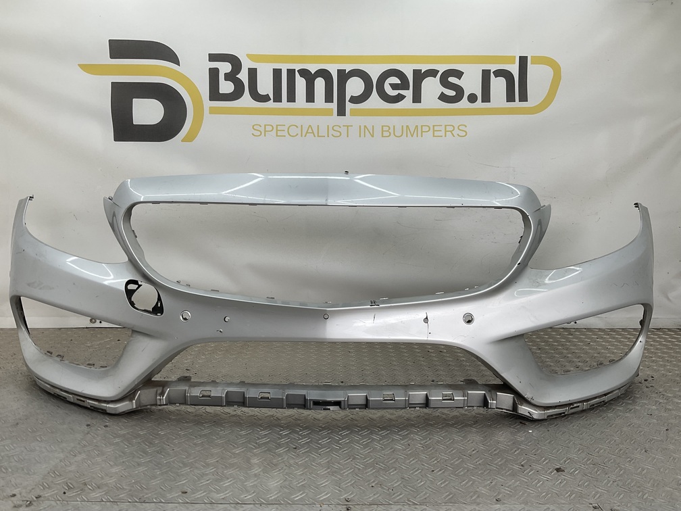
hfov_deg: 61.7
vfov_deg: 48.2
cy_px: 256
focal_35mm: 29
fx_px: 571
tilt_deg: -7.7
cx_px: 340
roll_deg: -1.8
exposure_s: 1/192
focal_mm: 3
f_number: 1.8
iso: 16
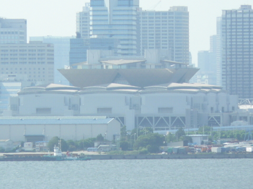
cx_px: 126
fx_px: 4736
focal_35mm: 648
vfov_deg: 2.3
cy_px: 94
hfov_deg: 3.1
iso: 100
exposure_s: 1/320
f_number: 5.6
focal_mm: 72
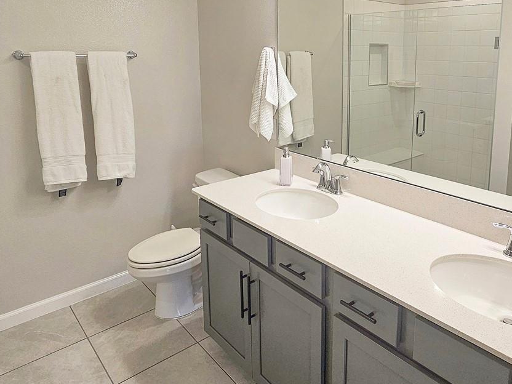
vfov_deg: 53.5
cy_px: 119
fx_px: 370
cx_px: 300
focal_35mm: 25
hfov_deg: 68.9
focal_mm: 2.2
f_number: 2.2
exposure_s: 1/60
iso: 50
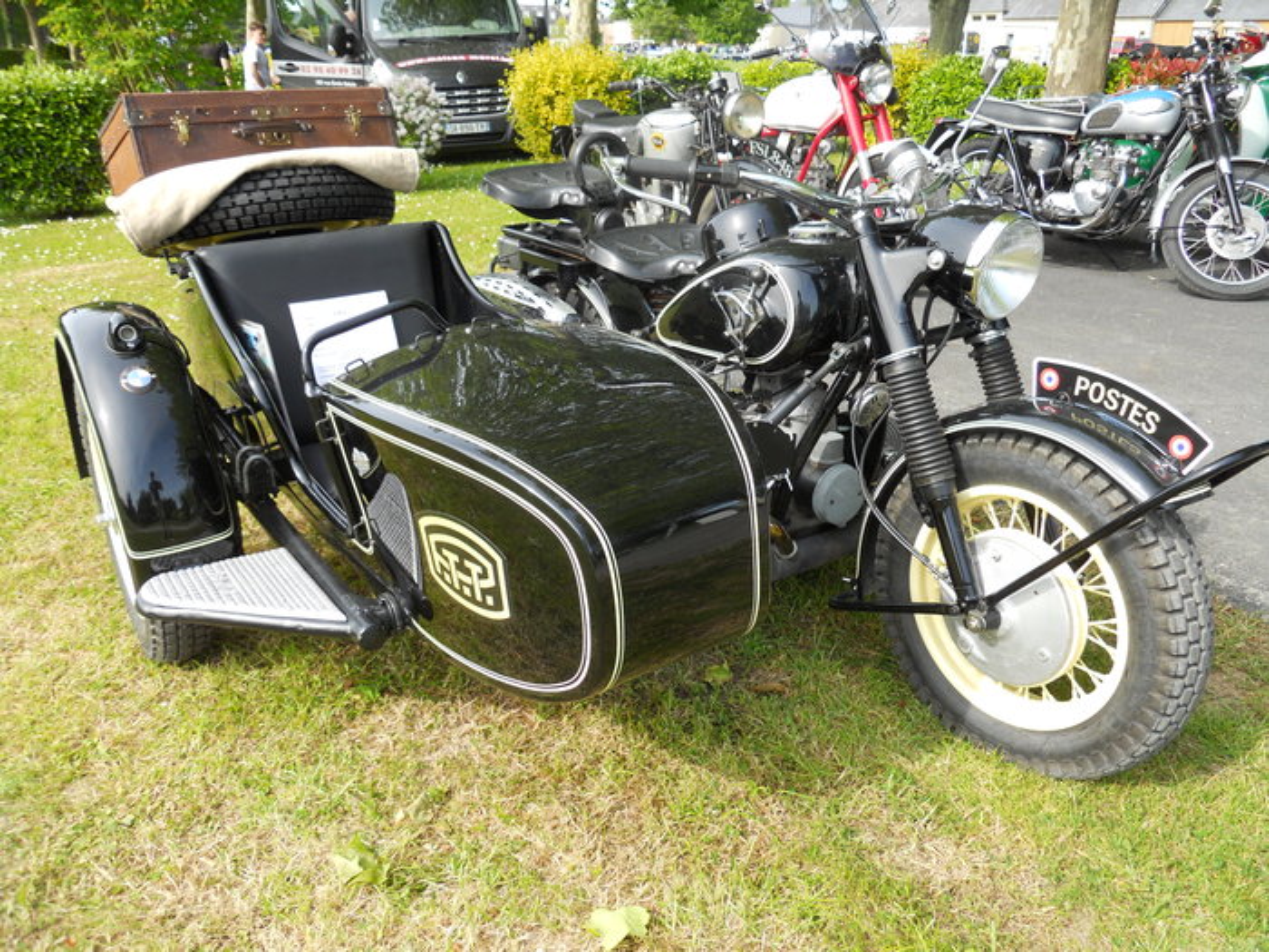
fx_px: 1026
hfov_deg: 63.4
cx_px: 634
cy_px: 476
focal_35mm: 28
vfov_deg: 49.7
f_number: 2.7
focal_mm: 5
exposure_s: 1/250
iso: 80
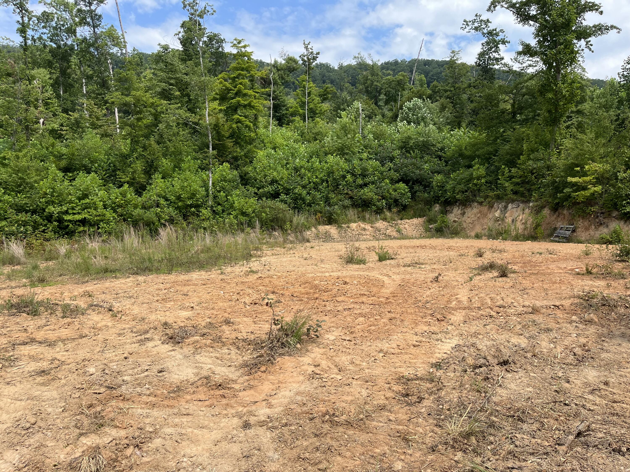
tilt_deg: -0.1
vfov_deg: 53.1
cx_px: 315
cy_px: 236
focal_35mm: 26
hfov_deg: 67.3
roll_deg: -1.1
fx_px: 473
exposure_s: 1/2309
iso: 50
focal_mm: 5.1
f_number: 1.6
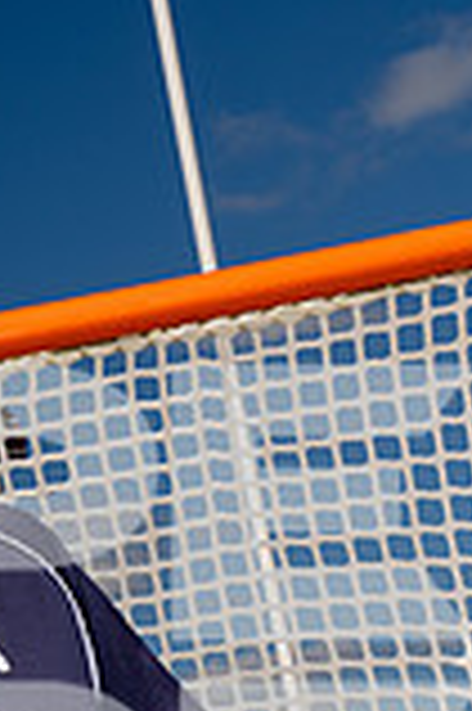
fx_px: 3252
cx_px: -184
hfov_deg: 8.2
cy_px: 824
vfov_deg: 12.2
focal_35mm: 165
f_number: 14
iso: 100
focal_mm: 58
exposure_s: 1/250
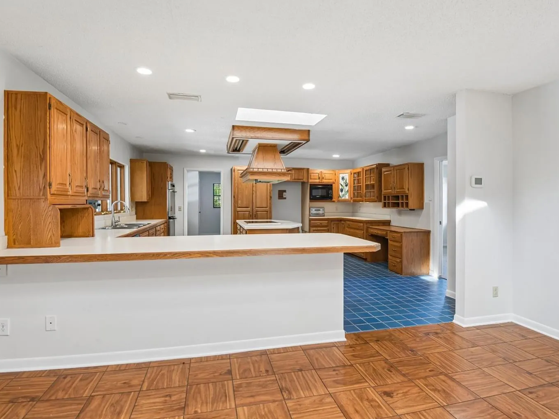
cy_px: 212
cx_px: 282
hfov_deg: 87.8
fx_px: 291
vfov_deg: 71.6
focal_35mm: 18
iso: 400
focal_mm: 16
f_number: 8
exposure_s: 1/13
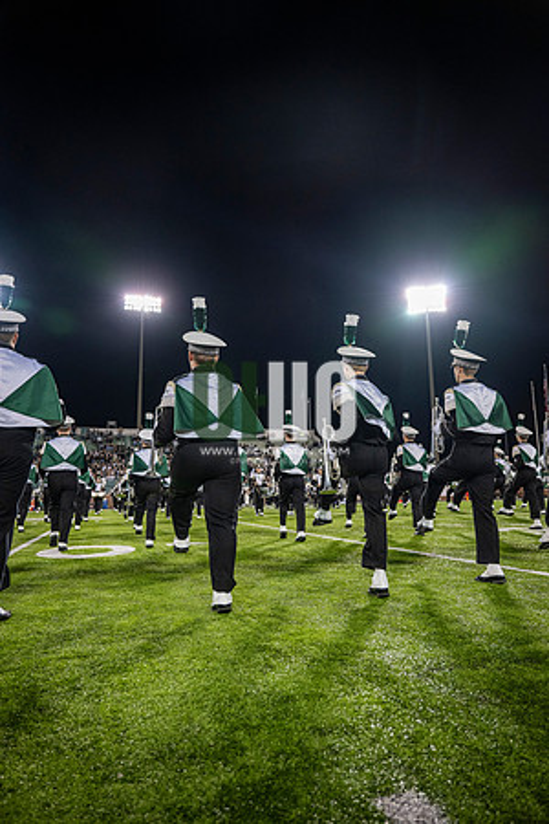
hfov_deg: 53.1
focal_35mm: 24
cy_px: 412
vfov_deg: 73.7
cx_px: 274
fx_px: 549
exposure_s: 1/500
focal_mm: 24
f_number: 3.2
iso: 1250
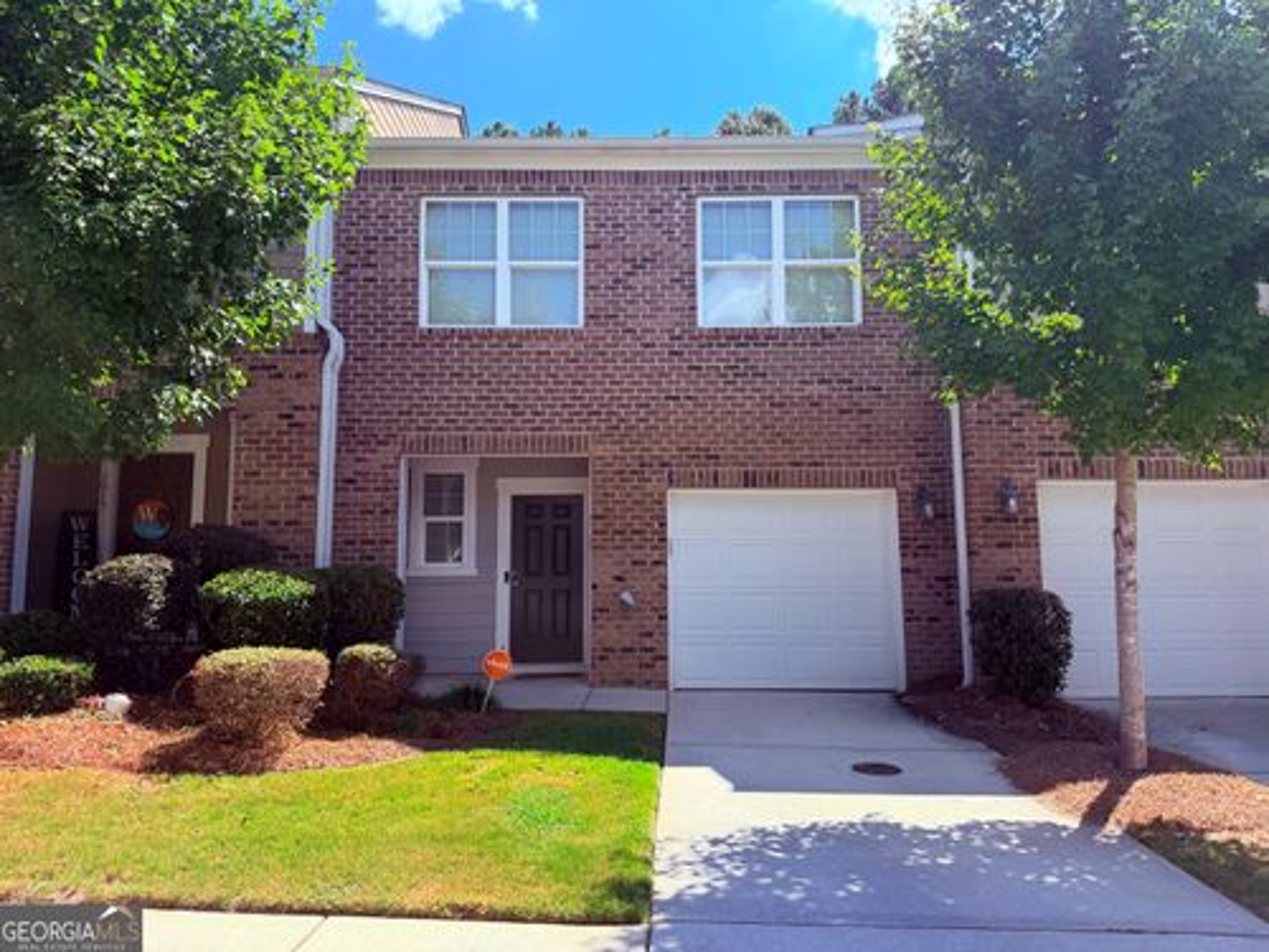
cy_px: 476
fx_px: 880
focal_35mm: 24
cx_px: 634
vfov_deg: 56.8
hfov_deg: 71.6
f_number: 1.78
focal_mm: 6.76
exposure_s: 1/2525
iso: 100
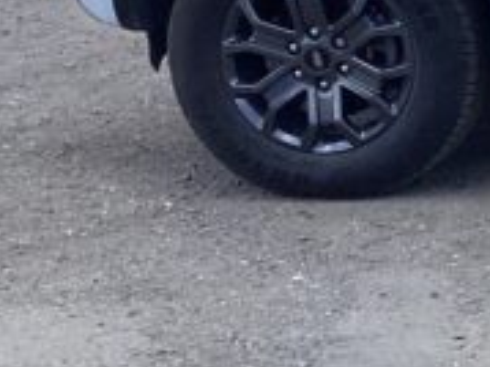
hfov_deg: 12.1
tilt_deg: -8.8
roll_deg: -0.8
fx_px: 1952
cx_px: 1087
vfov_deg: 10.6
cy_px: -42
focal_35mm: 138
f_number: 2.4
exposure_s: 1/867
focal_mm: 3.3
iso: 25
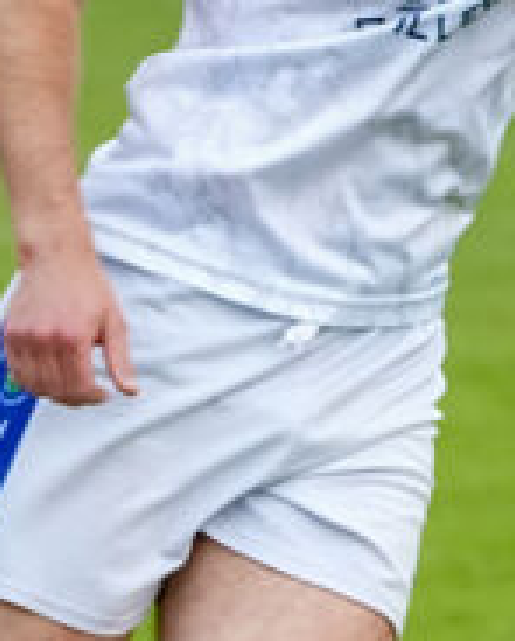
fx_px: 24175
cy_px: 336
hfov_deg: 1.2
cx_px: -438
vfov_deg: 1.5
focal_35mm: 1272
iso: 3200
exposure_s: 1/800
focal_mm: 207
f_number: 5.6
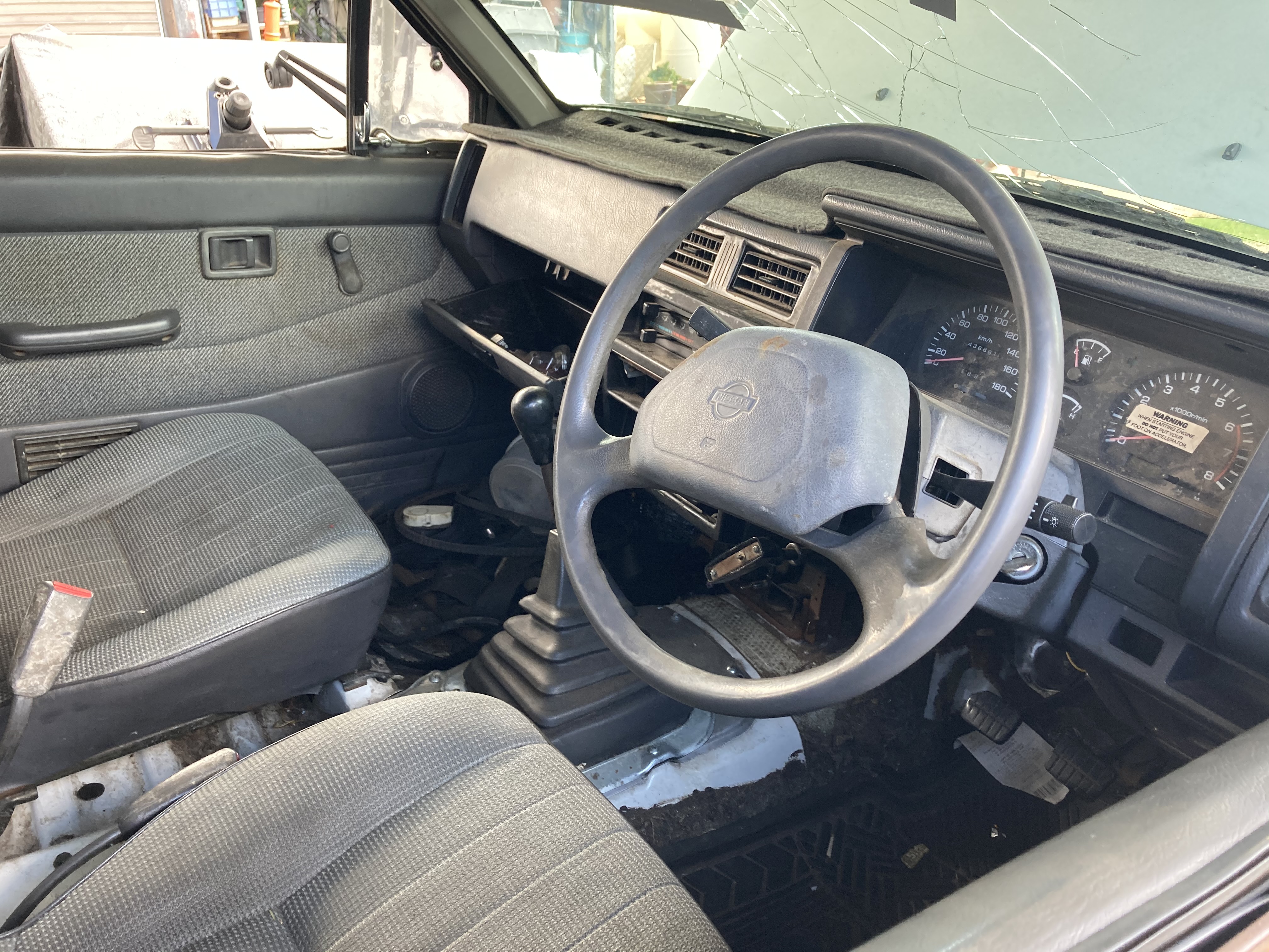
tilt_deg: -23.2
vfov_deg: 49.7
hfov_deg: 63.4
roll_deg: +2.4
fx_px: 1026
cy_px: 476
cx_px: 634
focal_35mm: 28
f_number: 1.8
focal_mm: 3.99
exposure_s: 1/67
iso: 80
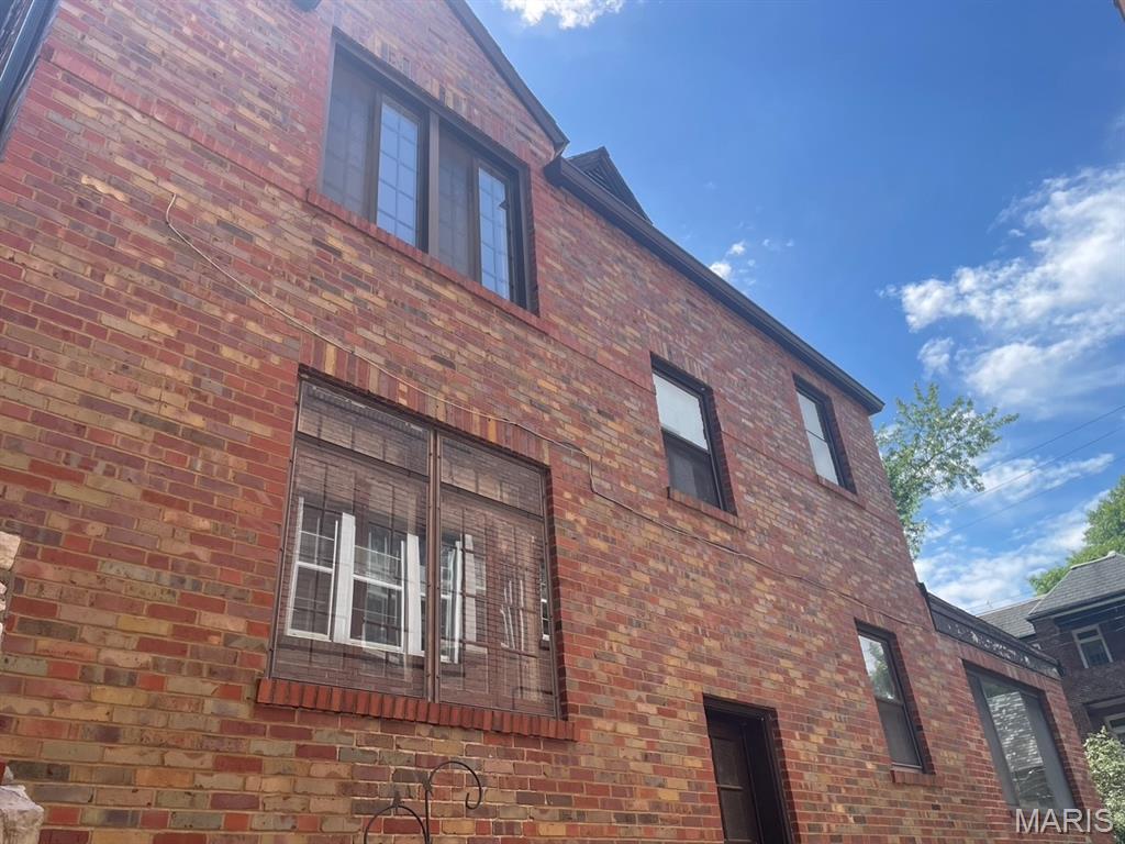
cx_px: 562
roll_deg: +5.1
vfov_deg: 53.1
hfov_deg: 67.3
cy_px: 422
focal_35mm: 26
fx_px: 845
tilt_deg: +30.8
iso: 32
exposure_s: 1/1855
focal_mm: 4.2
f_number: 1.6
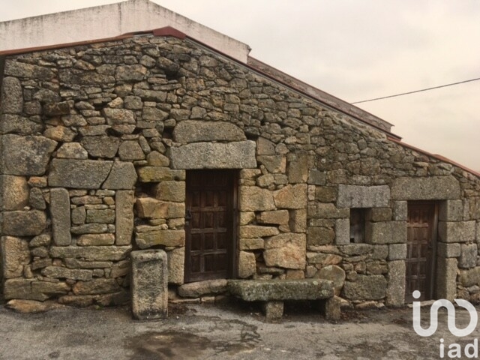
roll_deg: -0.4
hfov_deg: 61.7
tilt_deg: -1.9
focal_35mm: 29
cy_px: 180
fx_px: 402
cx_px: 240
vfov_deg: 48.2
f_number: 2.2
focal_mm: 4.15
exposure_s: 1/1221
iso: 25
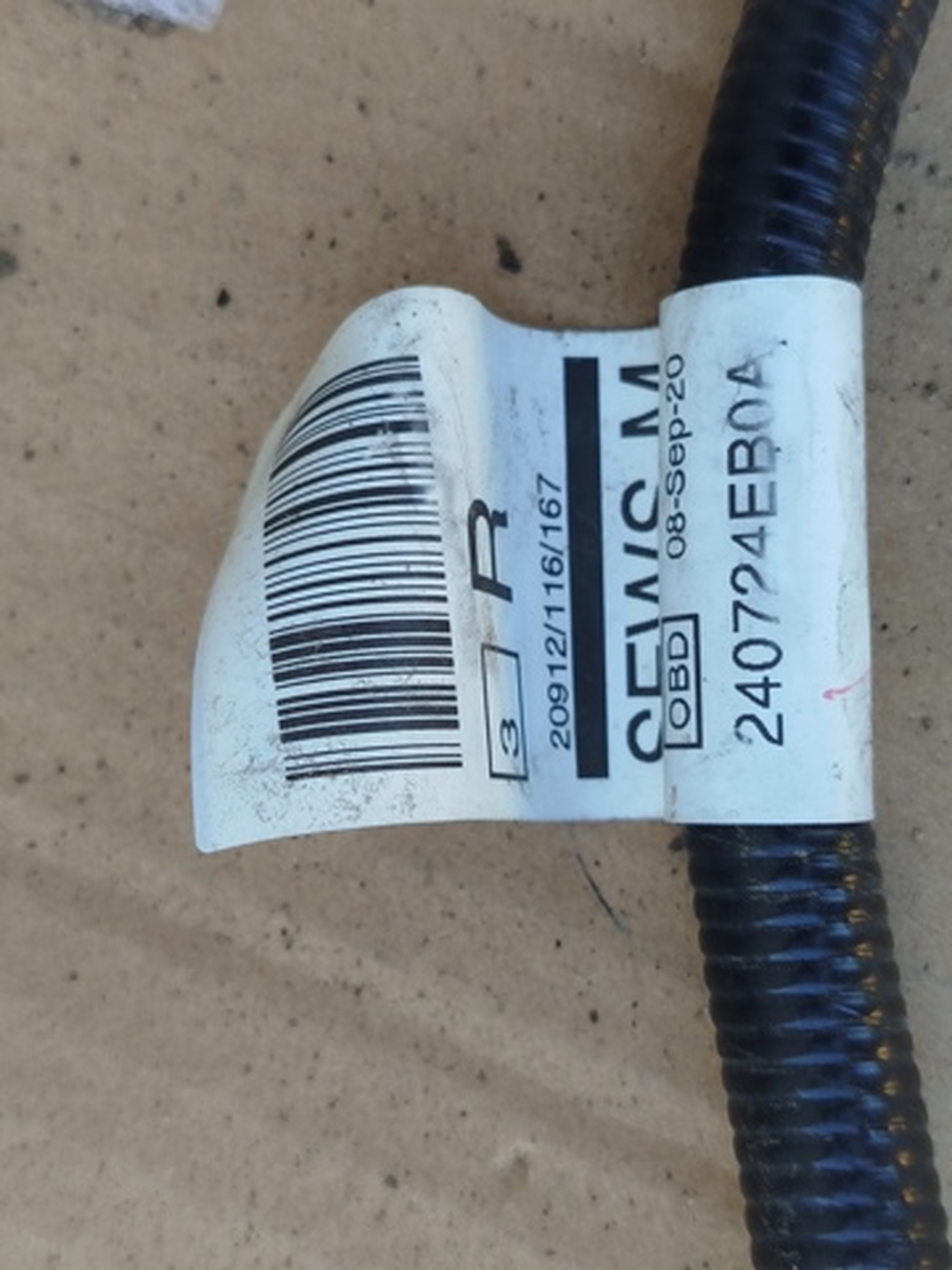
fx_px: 1760
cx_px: 476
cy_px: 635
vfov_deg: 39.7
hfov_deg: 30.3
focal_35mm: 48
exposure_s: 1/100
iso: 80
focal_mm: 5.31
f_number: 1.7
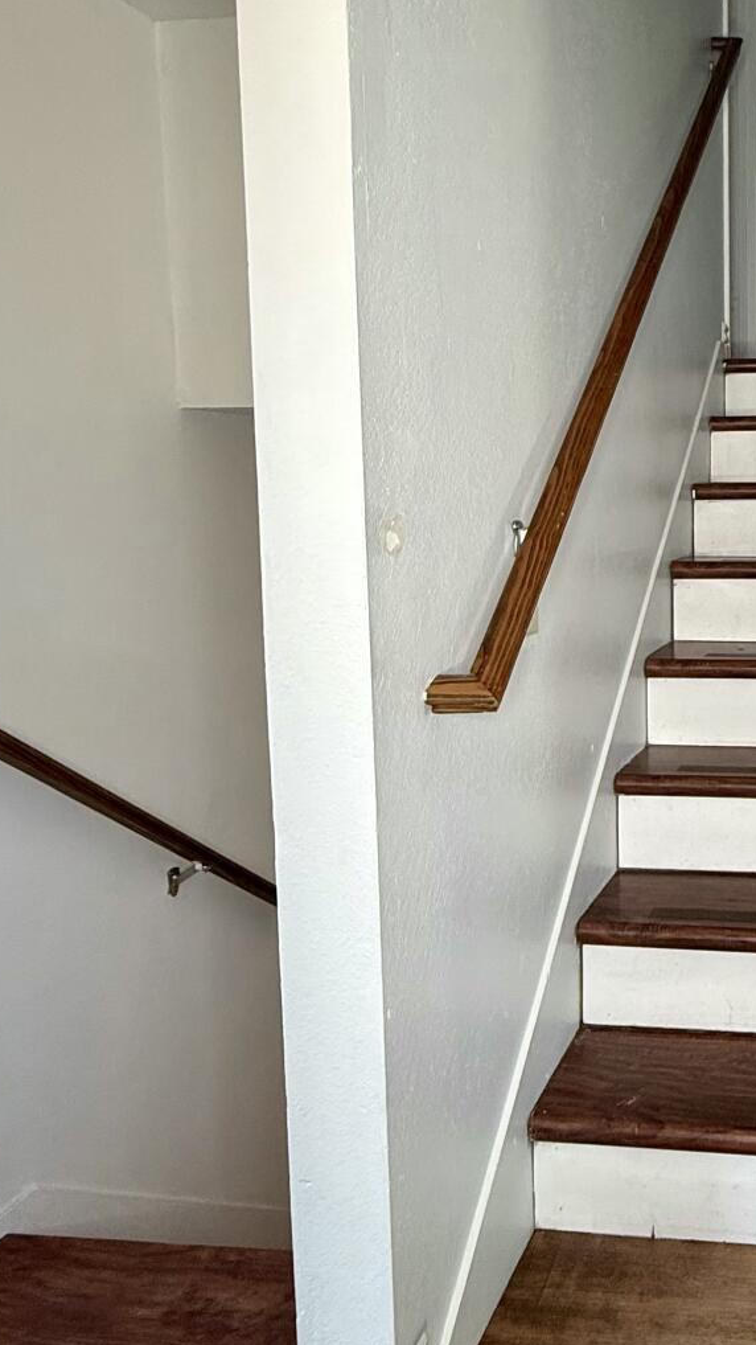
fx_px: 1069
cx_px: 781
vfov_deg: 64.1
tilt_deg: -5.6
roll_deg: +0.0
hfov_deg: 34.8
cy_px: 599
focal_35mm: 30
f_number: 2.2
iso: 160
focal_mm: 2.22
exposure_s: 1/120
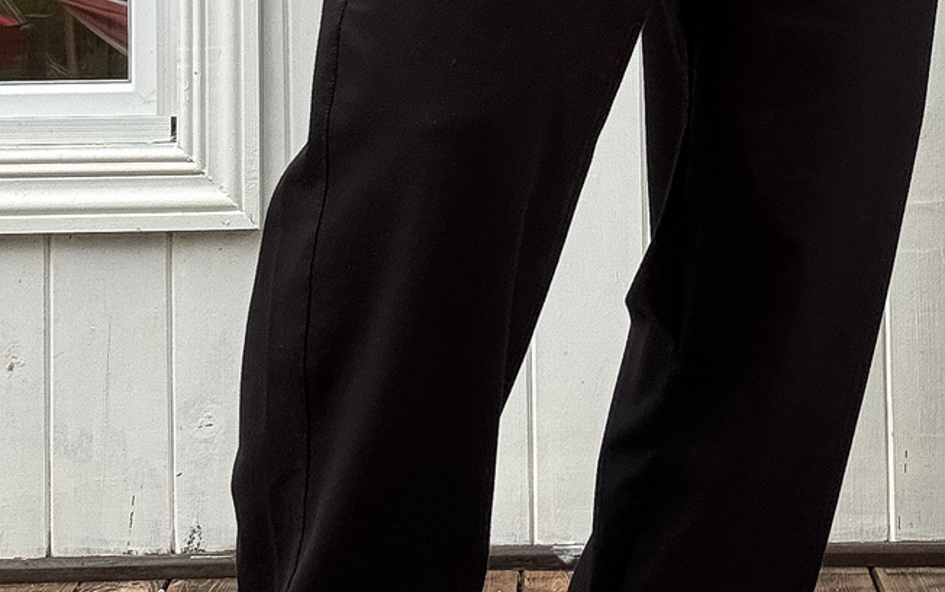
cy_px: -96
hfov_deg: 26.4
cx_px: 604
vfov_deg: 16.1
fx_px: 2010
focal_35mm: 78
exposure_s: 1/160
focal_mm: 2.69
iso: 20
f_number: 1.9
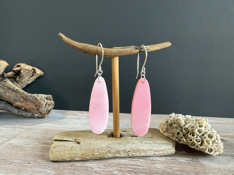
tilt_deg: -9.1
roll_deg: -0.6
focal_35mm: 24
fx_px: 162
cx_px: 117
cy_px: 88
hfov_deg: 71.6
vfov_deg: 56.8
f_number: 2.2
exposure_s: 1/60
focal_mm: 2.22
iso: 250
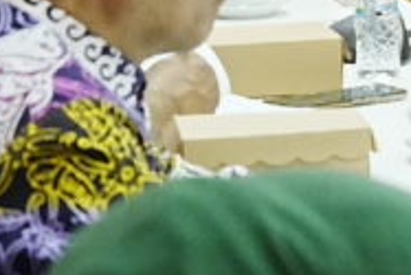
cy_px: -285
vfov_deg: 5.3
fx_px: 2879
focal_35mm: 252
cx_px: 848
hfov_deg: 7.8
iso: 5000
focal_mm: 46
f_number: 6.3
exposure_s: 1/200
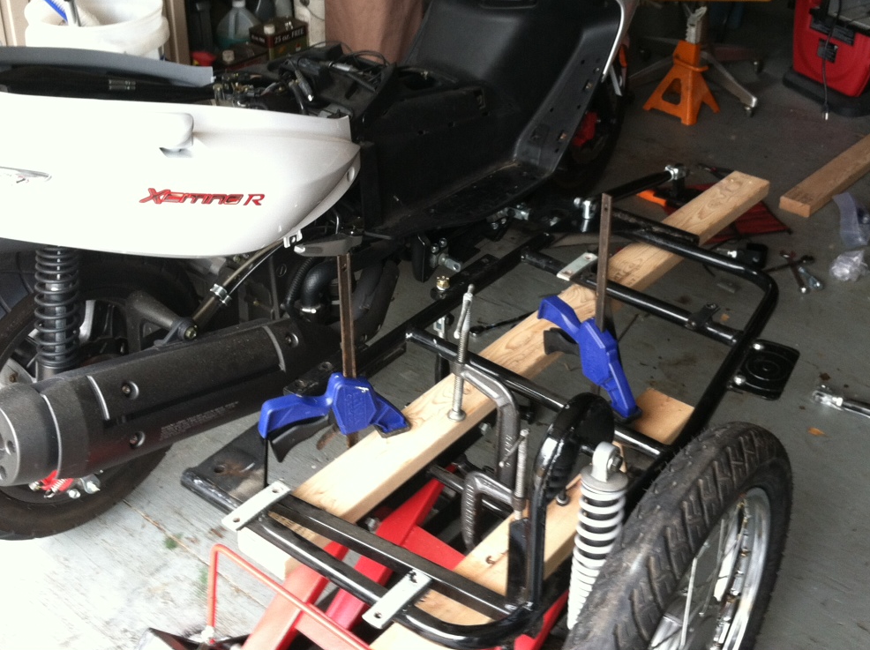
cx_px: 445
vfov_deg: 31.2
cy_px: 226
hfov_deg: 41.3
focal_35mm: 46
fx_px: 1155
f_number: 2.8
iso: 100
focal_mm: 3.85
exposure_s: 1/33
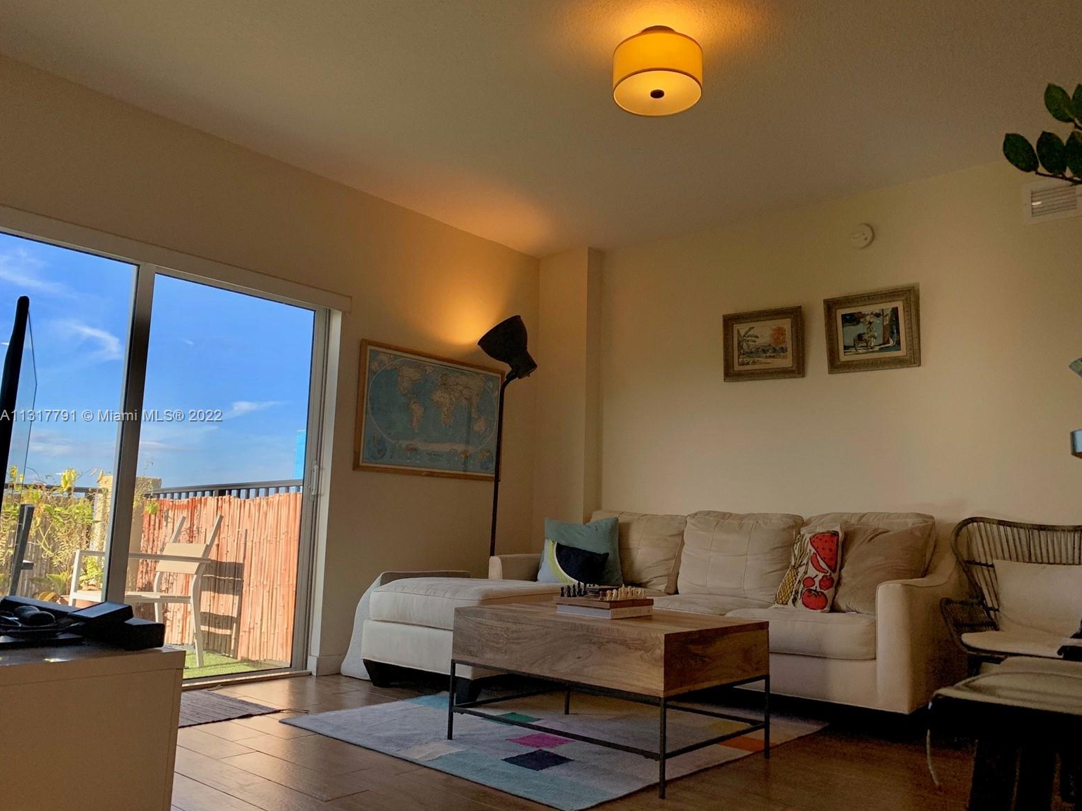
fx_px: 844
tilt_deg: +6.9
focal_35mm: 27
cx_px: 559
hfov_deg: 65.3
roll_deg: -1.4
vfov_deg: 51.4
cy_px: 417
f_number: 1.8
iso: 25
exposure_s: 1/829
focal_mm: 4.25
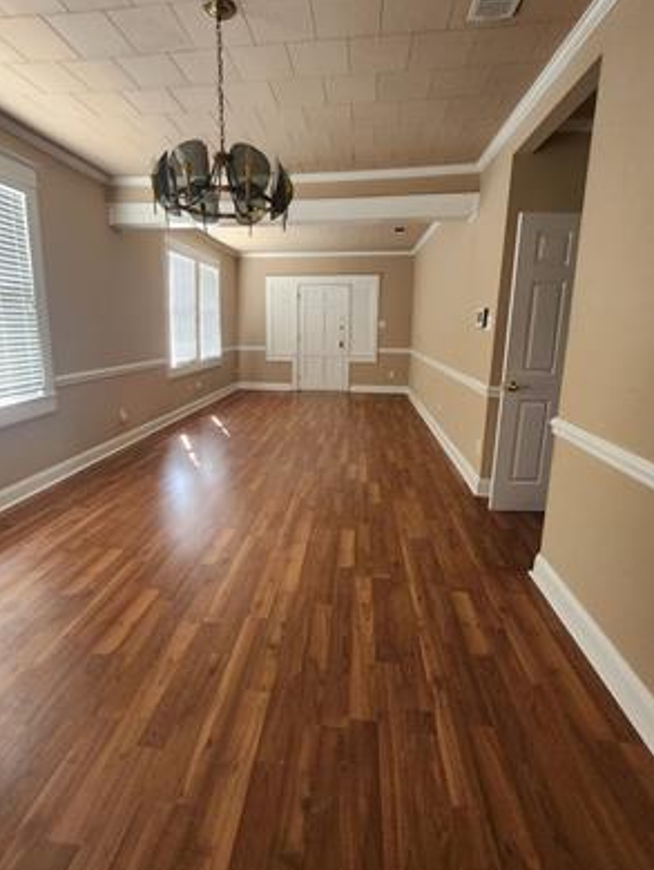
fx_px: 403
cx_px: 310
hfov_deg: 78.1
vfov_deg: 94.4
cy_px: 422
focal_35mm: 16
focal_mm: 1.74
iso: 200
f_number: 2.2
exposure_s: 1/60
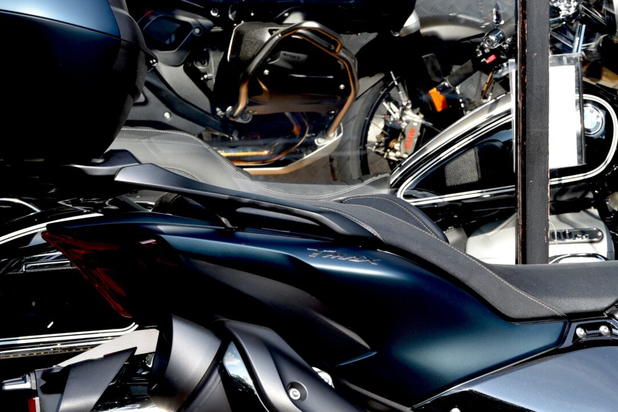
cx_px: 541
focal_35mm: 131
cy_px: 312
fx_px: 2250
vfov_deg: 10.5
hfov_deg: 15.5
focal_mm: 55
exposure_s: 1/125
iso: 100
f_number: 5.6
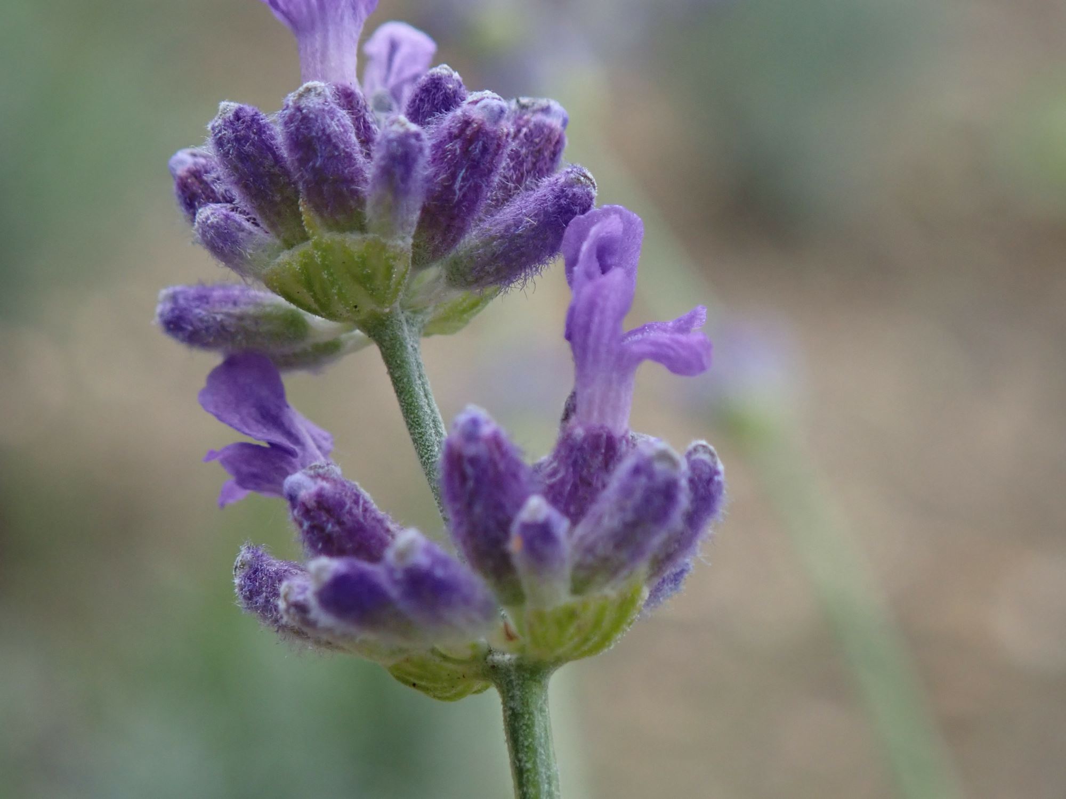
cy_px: 400
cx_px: 533
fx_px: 3080
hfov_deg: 19.6
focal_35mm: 100
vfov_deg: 14.8
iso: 320
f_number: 4.9
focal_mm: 18
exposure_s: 1/400
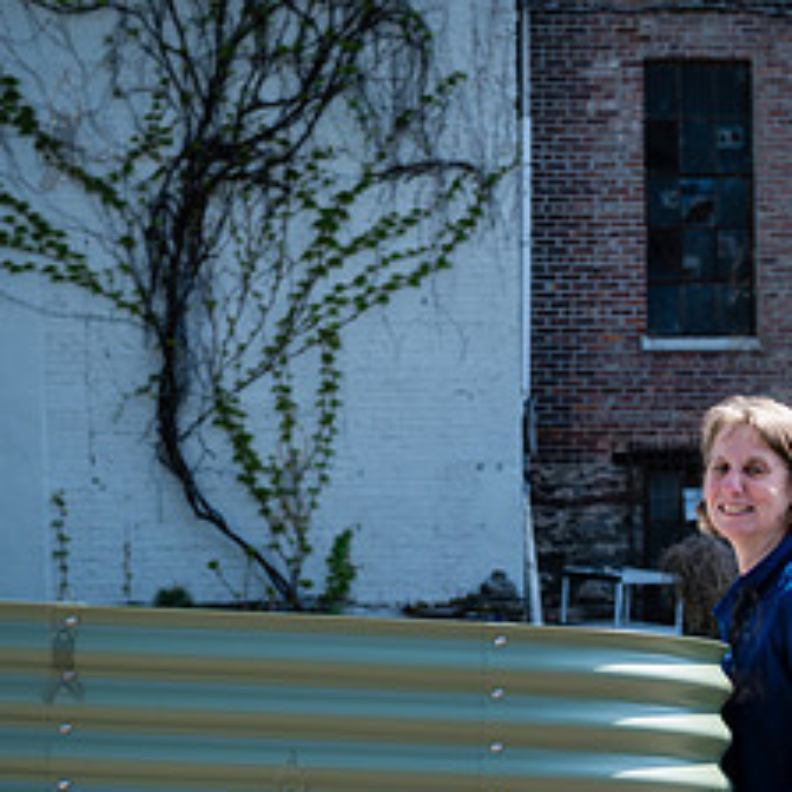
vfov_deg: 16.0
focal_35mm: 108
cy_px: 640
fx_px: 2796
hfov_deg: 15.9
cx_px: 742
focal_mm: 49
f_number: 3.5
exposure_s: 1/500
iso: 100
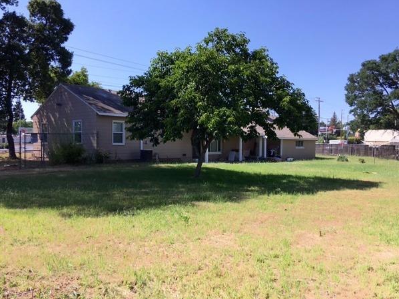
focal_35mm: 31
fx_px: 357
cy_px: 159
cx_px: 208
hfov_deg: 58.3
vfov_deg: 45.4
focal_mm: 4.15
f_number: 2.2
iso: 25
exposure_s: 1/1012
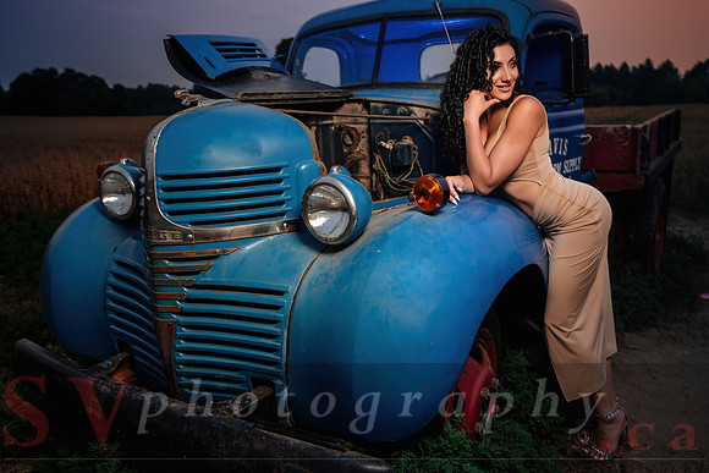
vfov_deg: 41.9
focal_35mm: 31
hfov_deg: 59.7
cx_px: 370
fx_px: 618
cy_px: 238
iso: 64
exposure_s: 1/40
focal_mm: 28.5
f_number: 3.5
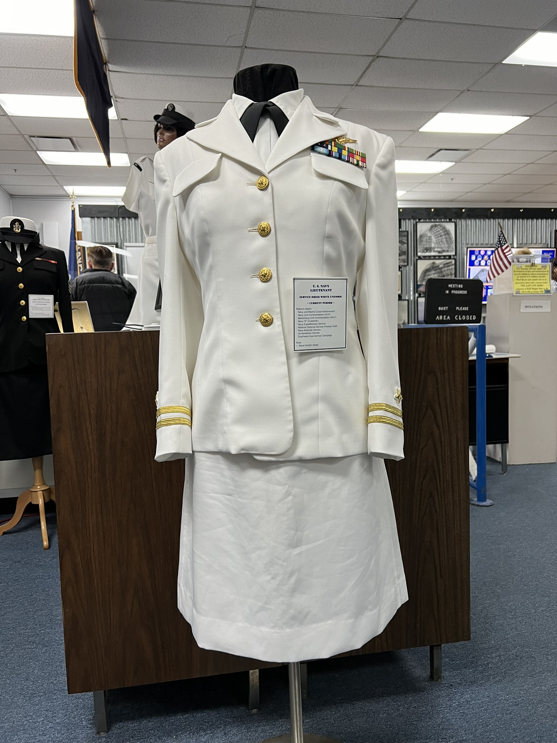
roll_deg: +2.9
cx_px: 278
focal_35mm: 26
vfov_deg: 67.3
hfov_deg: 53.1
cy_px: 372
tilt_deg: -3.9
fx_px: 558
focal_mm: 5.7
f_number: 1.5
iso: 125
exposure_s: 1/60
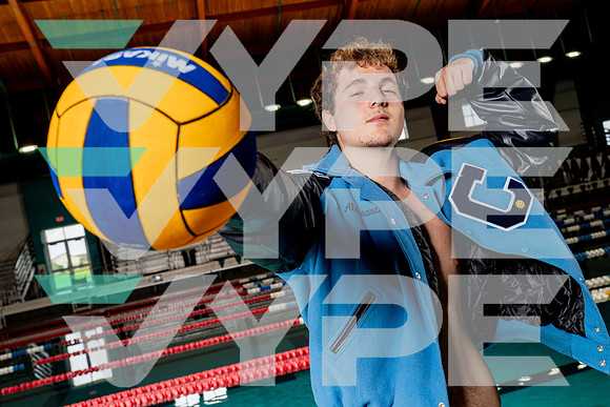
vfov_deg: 33.4
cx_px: 305
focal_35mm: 40
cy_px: 204
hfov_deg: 48.4
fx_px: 678
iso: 400
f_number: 6.3
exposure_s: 1/250
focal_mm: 40
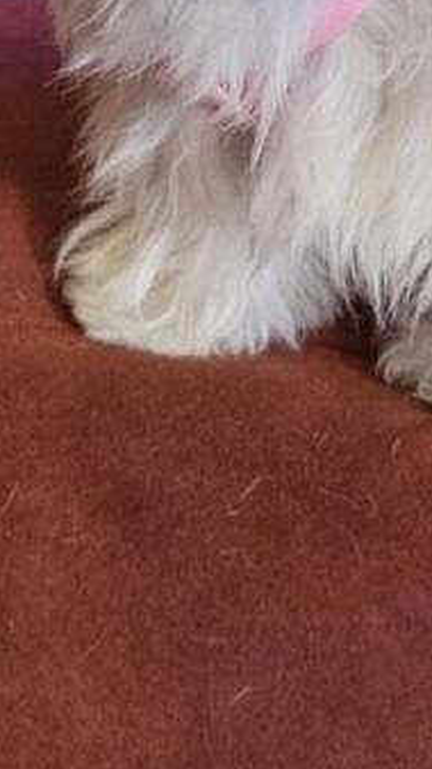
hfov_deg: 15.9
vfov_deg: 24.9
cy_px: -171
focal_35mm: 76
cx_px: 252
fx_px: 1548
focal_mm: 5.4
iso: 250
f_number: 1.8
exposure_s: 1/170
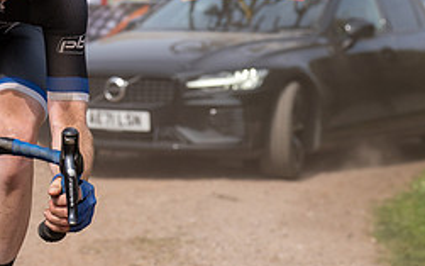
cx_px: -12
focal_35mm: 165
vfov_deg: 7.9
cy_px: -33
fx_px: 1912
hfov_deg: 12.5
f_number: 5
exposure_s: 1/1000
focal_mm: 70
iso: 250
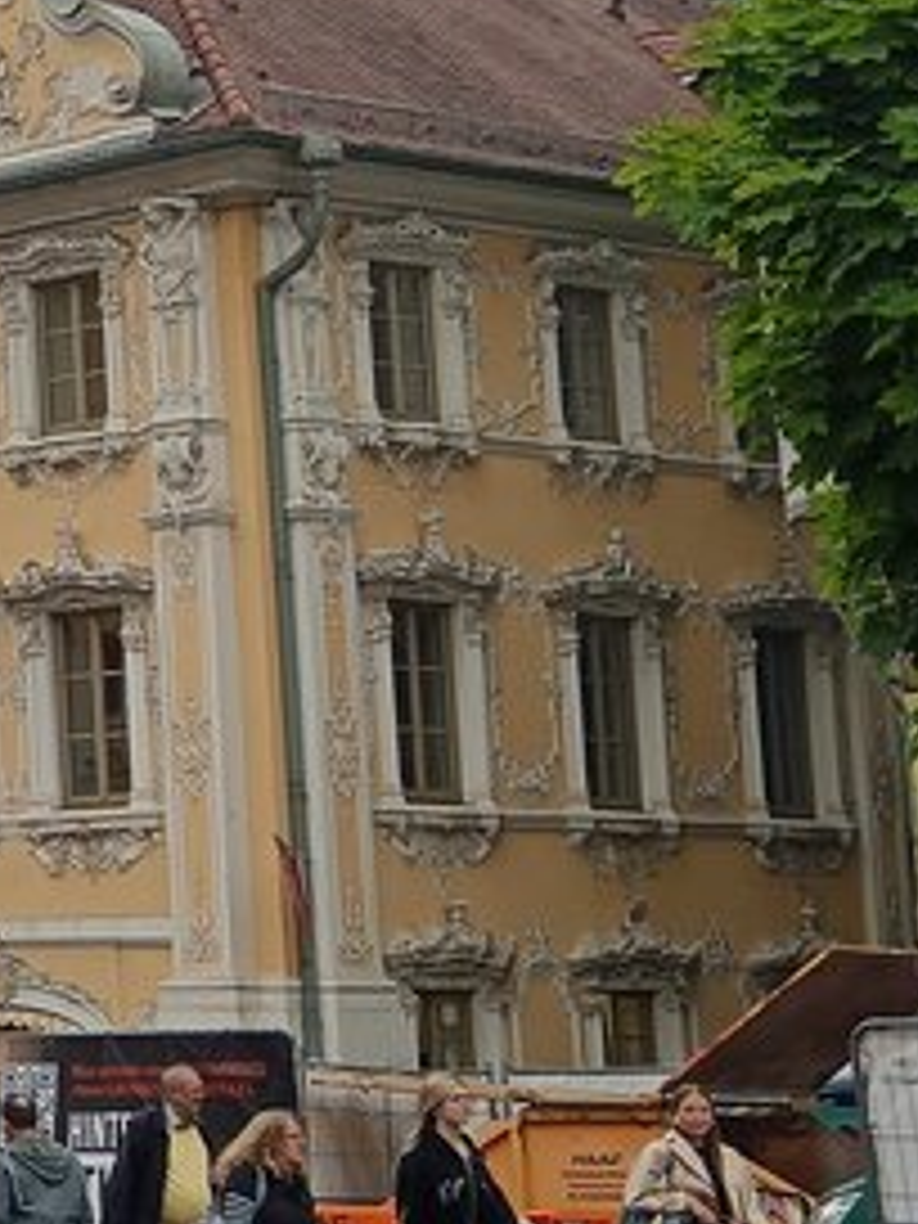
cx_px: -1282
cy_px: 148
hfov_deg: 10.2
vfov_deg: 15.4
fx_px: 4491
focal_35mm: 127
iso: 100
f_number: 1.9
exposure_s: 1/306
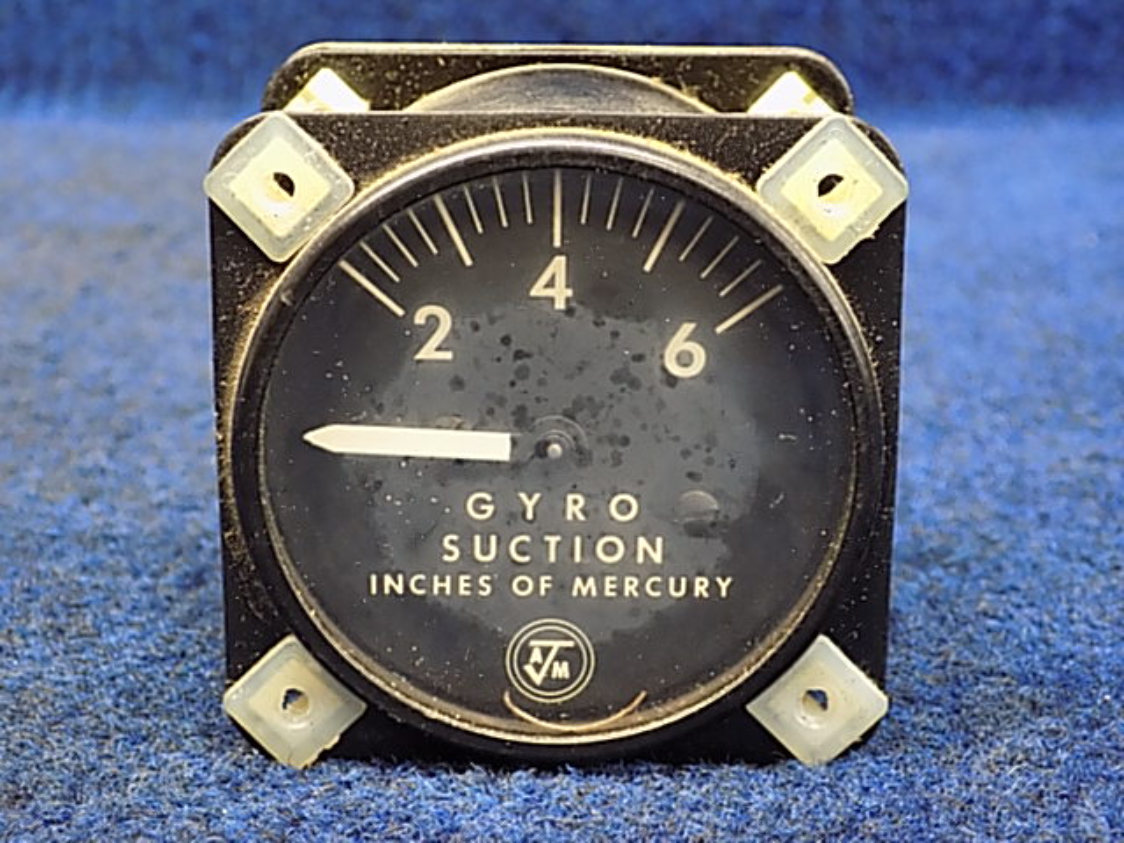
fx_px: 2111
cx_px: 562
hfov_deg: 29.8
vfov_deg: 22.6
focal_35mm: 65
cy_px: 422
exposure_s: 1/6
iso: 400
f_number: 4.1
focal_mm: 11.5
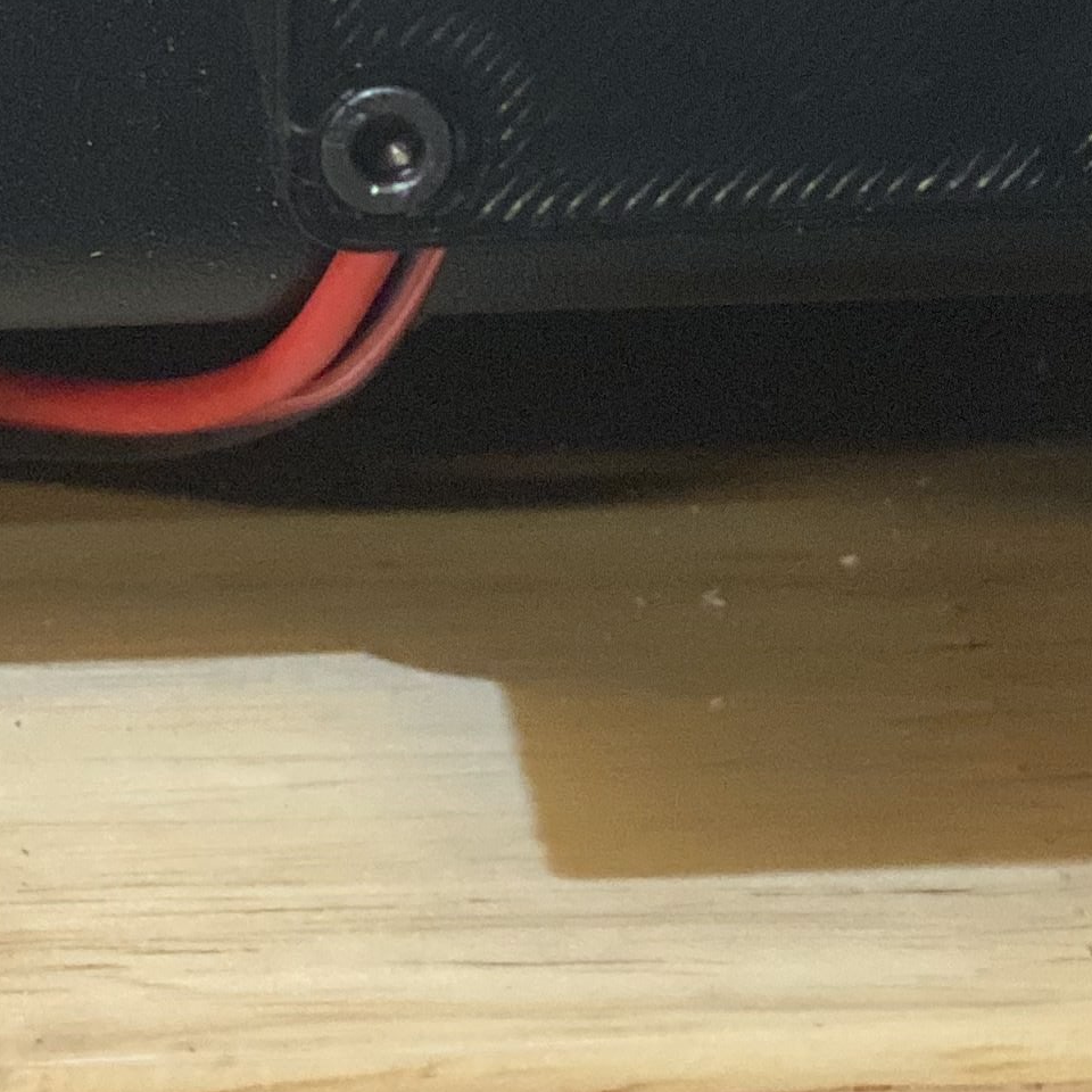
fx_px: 6888
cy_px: -179
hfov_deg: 9.1
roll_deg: -0.6
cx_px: 656
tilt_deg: -16.6
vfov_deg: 9.0
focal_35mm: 193
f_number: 2
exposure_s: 1/40
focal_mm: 6
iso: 320
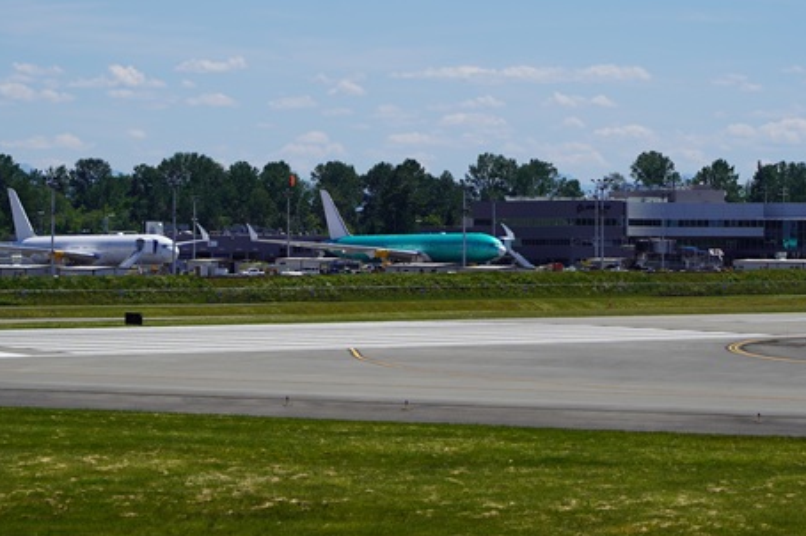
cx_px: 417
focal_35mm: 162
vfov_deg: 8.5
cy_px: 213
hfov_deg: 12.7
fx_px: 3624
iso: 100
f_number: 5
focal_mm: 105
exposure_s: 1/1000
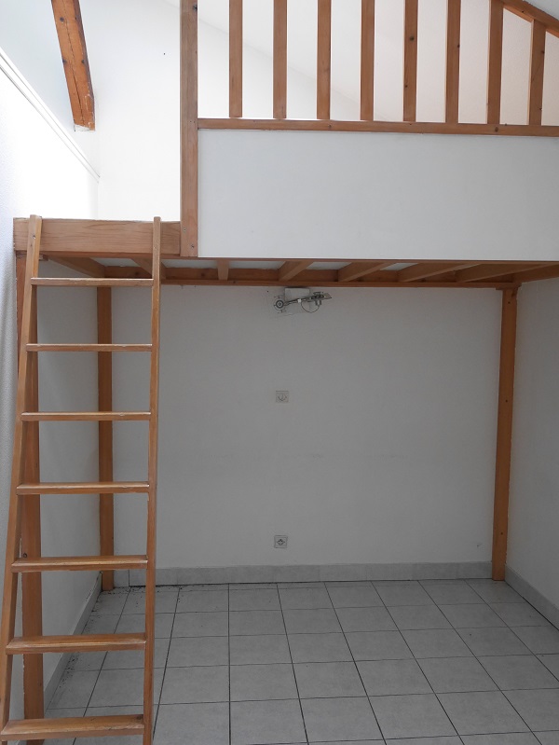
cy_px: 372
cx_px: 280
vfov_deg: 56.8
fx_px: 688
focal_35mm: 32
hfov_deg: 44.2
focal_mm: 16
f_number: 3.9
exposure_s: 1/60
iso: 1250
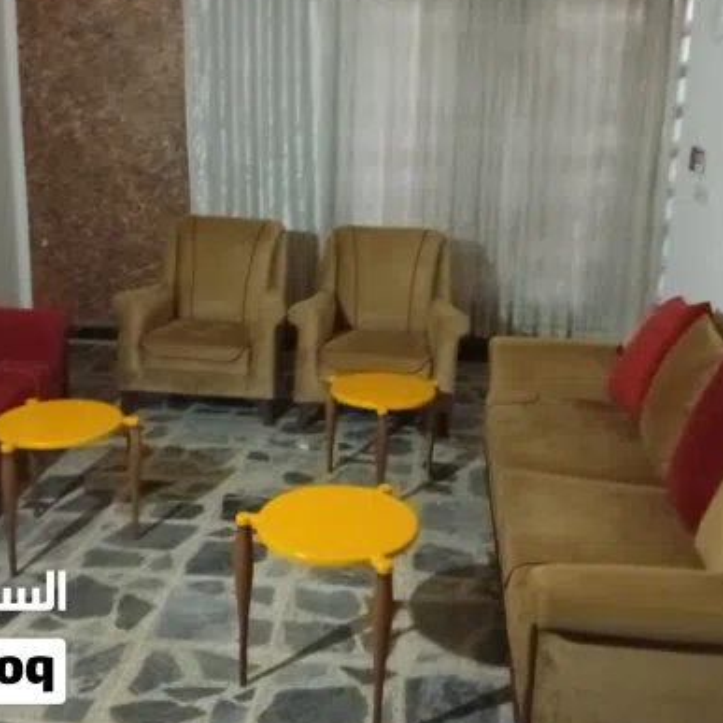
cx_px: 347
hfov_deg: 43.8
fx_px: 898
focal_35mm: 38
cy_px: 301
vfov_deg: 43.7
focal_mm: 3.96
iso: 6350
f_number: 1.8
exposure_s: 1/14.3
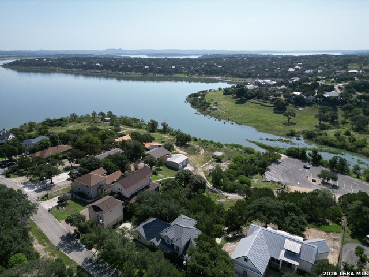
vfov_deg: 56.8
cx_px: 184
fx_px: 256
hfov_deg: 71.6
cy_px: 138
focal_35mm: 24
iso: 110
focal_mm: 6.72
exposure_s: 1/4000
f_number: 1.7
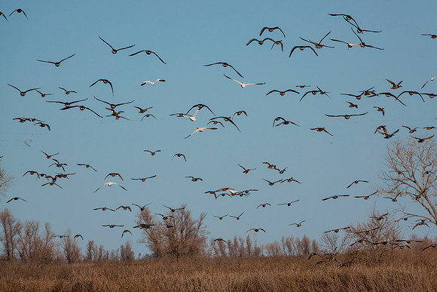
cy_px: 146
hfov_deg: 3.7
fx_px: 6682
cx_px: 218
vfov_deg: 2.5
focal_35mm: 550
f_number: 8
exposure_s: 1/1250
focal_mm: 195.64
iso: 100
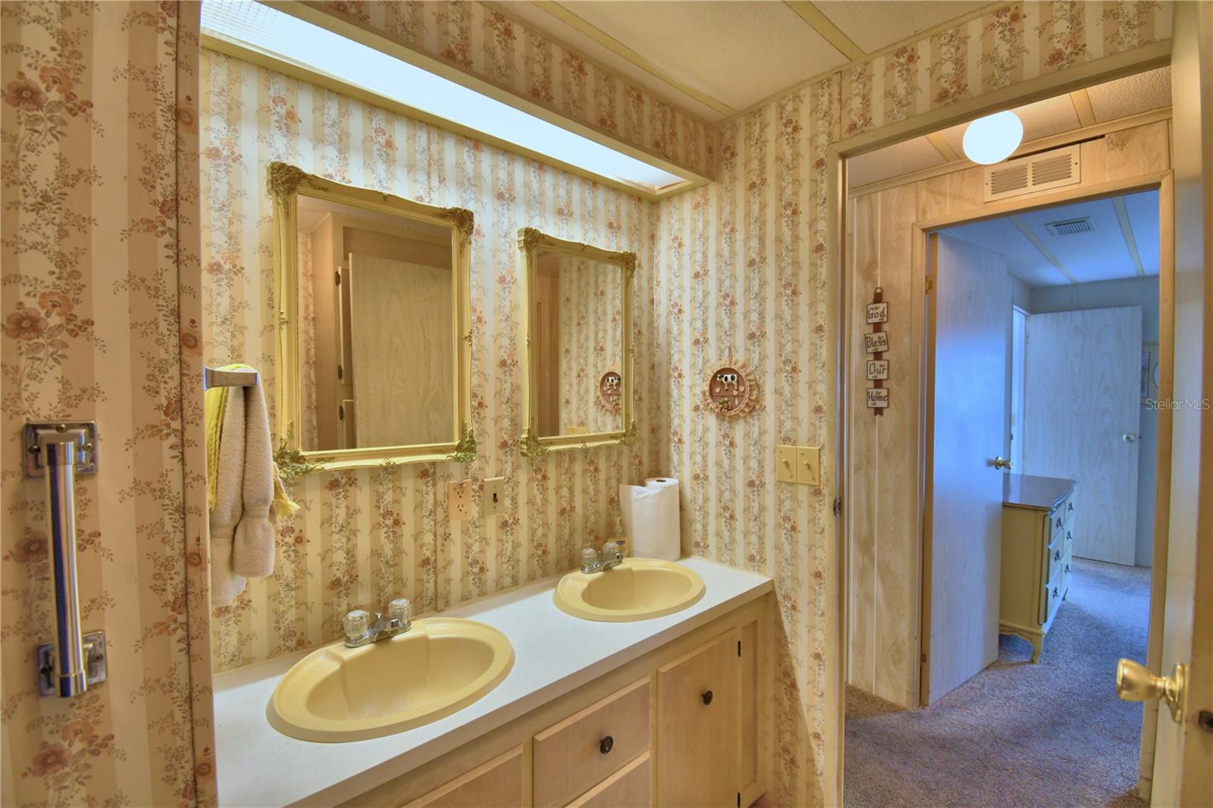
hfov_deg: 100.4
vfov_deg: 77.3
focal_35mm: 15
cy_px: 404
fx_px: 505
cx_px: 606
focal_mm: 10
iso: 400
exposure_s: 1/40
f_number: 4.5
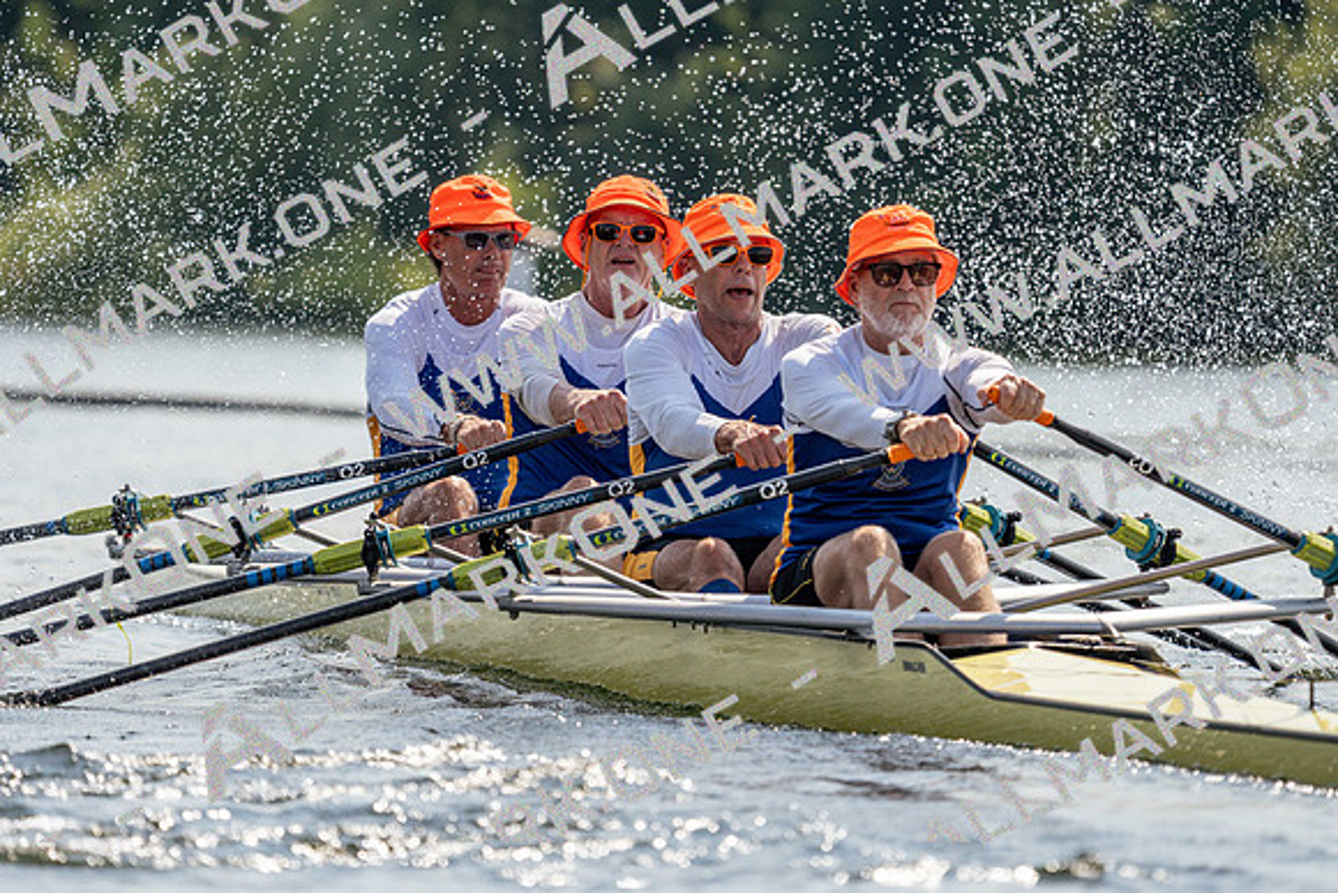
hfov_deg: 5.4
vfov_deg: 3.6
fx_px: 14312
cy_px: 446
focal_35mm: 385
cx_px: 669
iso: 200
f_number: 6.3
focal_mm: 385
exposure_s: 1/1600
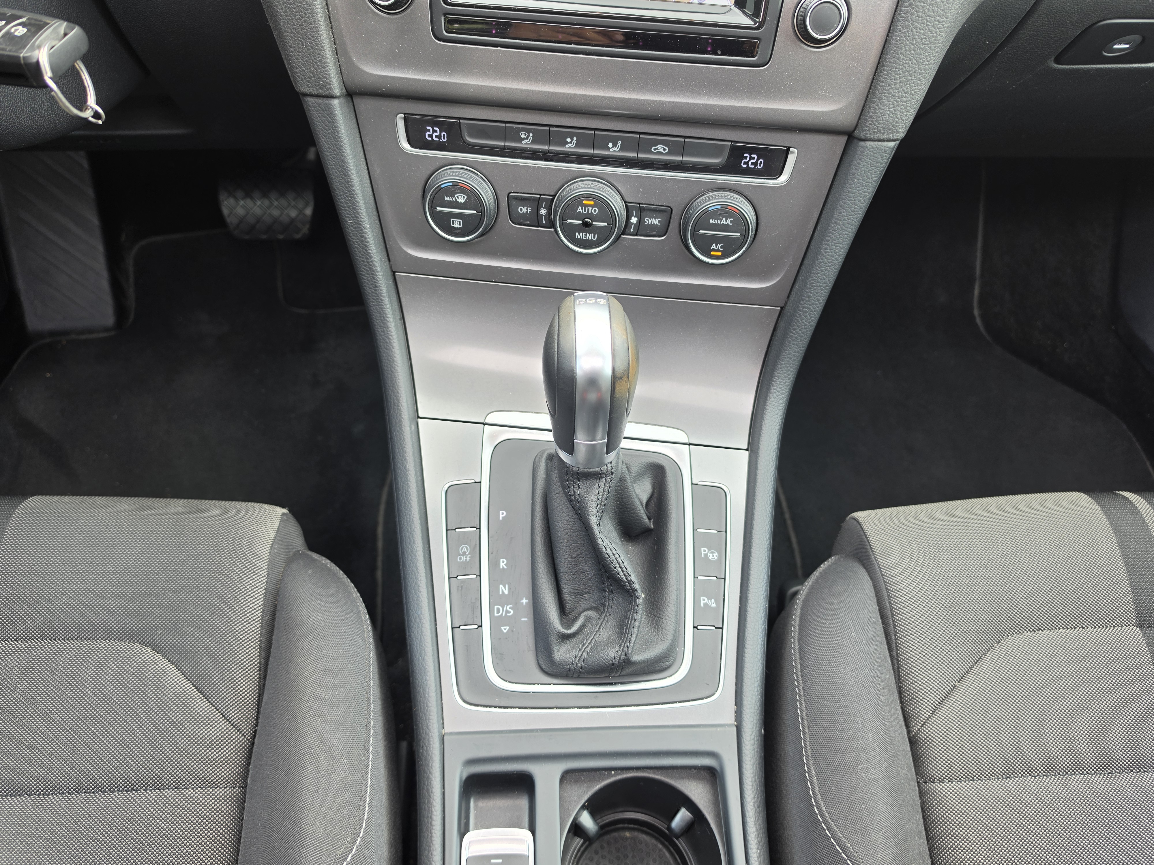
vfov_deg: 58.9
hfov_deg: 73.9
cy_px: 432
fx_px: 767
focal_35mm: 23
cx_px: 577
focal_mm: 6.5
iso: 16
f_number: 1.4
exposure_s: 1/55.9
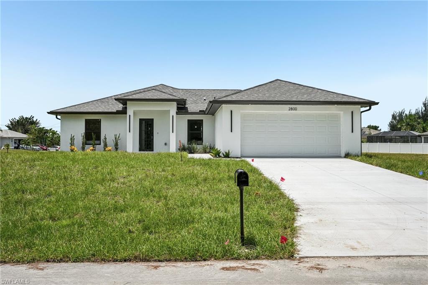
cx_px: 214
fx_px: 410
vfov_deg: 38.3
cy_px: 142
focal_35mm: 34
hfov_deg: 55.1
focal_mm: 34.5
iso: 400
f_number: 8
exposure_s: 1/2000
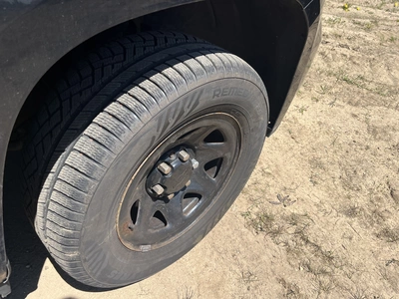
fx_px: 300
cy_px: 150
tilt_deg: -47.2
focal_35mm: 26
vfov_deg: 53.1
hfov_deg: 67.3
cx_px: 200
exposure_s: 1/2410
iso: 50
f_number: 1.6
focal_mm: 5.1
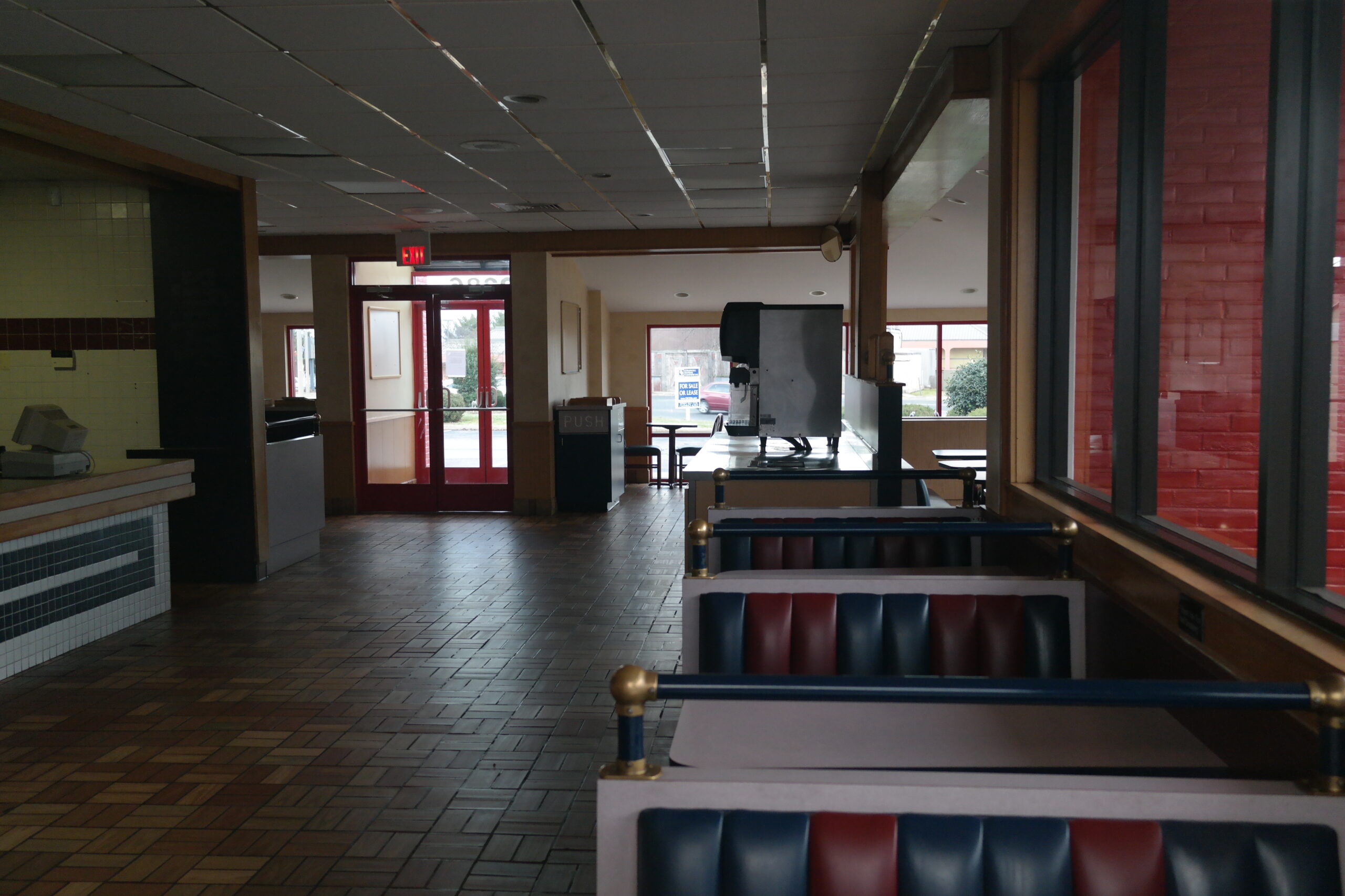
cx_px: 672
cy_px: 448
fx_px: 1233
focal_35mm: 33
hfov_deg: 57.2
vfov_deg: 40.0
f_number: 3.5
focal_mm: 22
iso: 800
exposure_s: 1/40
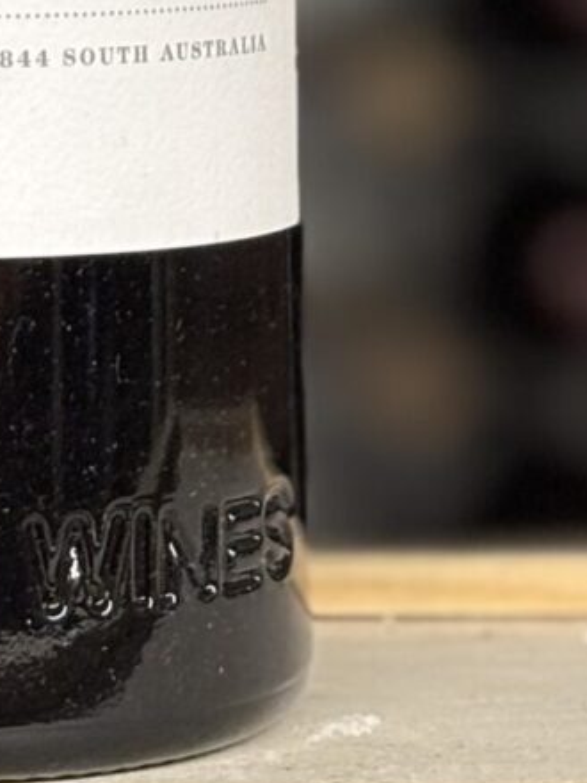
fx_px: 5472
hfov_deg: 6.1
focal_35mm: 242
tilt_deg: +3.6
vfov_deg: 7.8
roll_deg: +1.2
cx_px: -84
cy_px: -886
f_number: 1.6
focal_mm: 5.96
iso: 80
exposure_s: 1/50
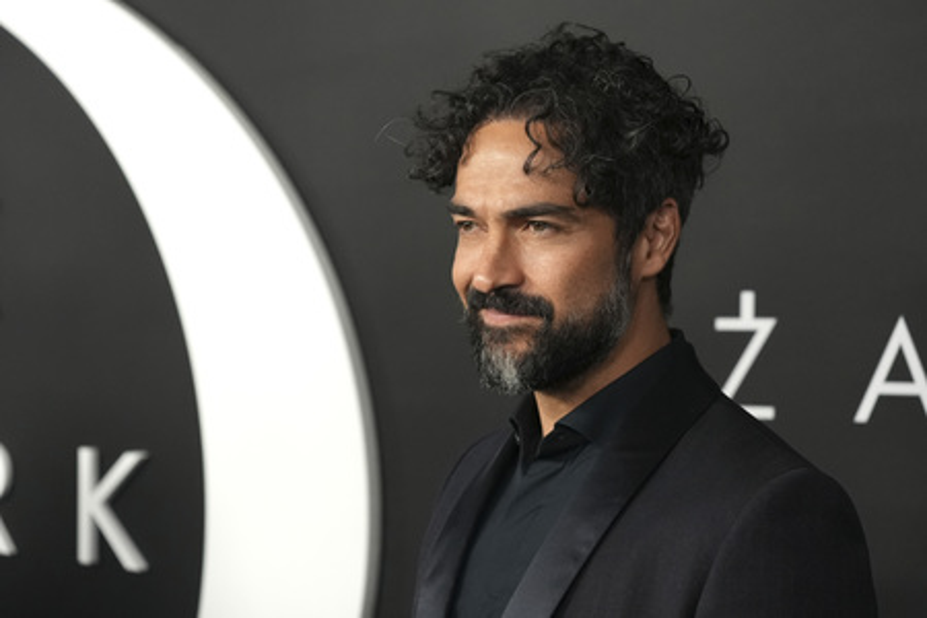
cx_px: 464
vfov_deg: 13.7
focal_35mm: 100
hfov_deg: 20.4
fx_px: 2575
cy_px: 309
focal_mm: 100
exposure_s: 1/320
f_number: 5.6
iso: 6400
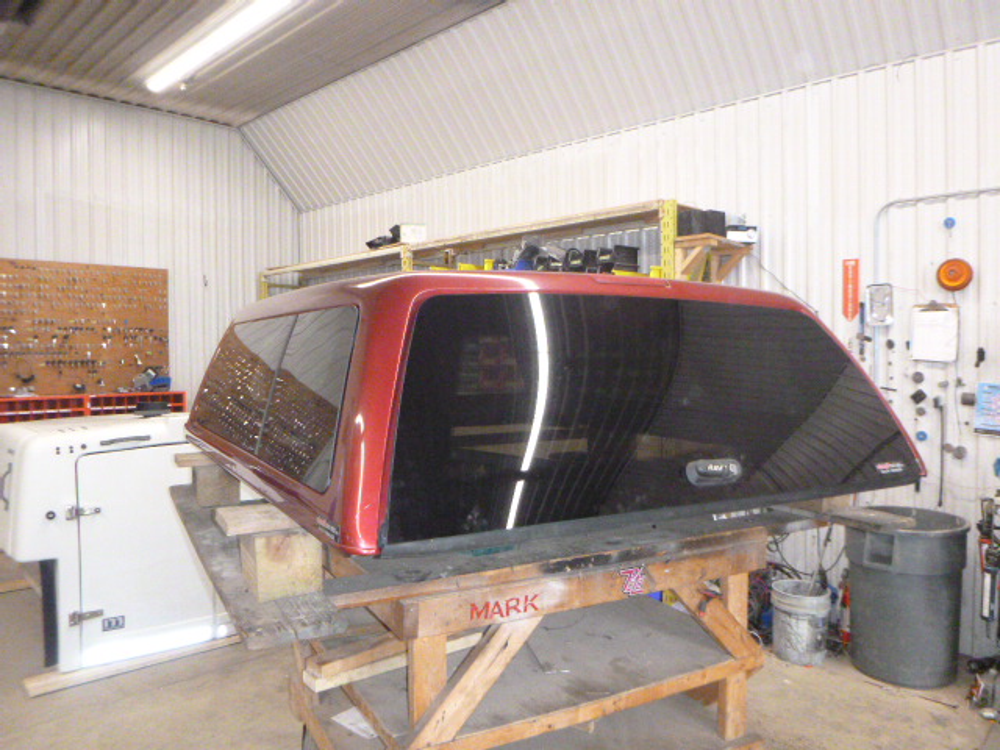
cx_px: 500
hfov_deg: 69.4
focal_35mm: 25
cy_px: 375
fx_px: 722
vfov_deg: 54.9
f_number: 3.9
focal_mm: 4.5
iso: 800
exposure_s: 1/60
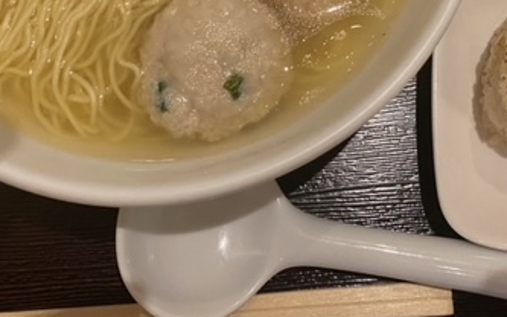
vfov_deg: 23.4
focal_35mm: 53
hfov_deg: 38.1
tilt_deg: -74.7
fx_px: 732
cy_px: -3
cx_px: 285
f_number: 1.8
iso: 400
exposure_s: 1/50
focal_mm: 4.25
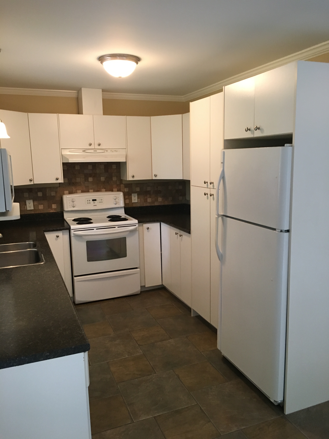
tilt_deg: -6.7
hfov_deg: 48.2
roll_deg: +0.8
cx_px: 164
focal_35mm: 29
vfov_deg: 61.7
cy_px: 220
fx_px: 367
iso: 125
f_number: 2.2
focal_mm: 4.15
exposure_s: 1/30
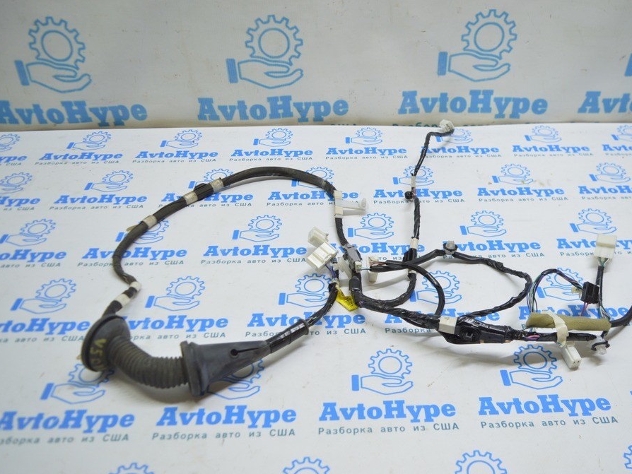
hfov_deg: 55.2
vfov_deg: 43.0
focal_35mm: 33
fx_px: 603
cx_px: 358
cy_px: 240
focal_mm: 20
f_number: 3.5
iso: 400
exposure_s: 1/60
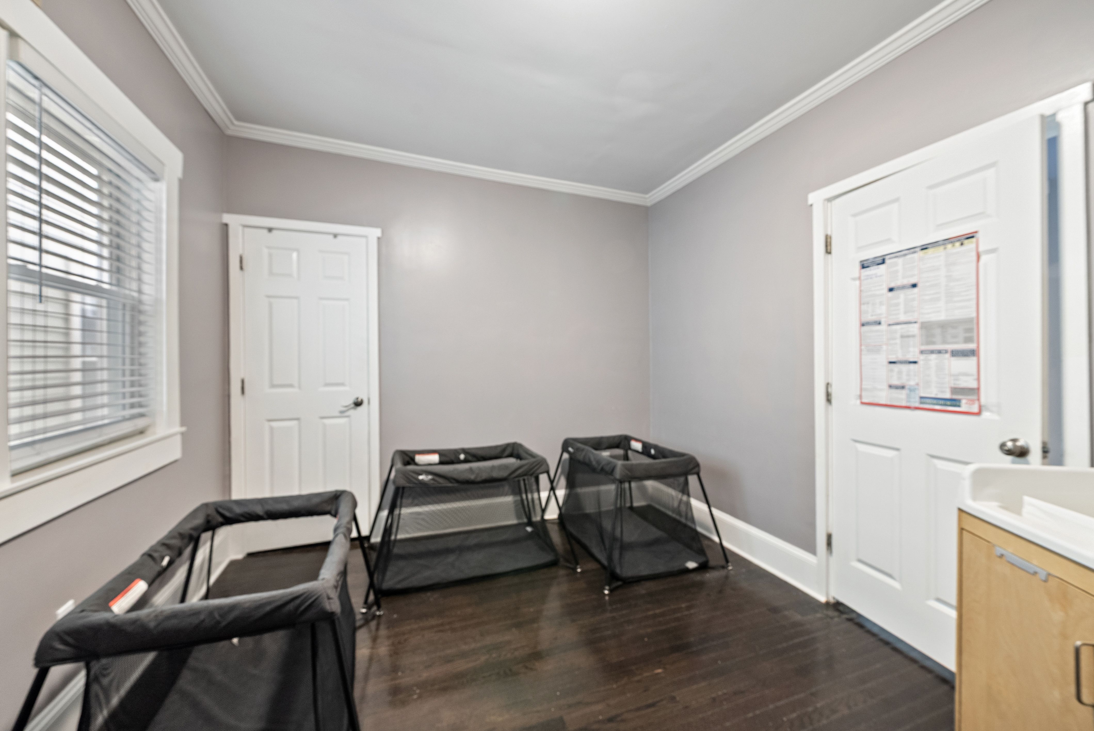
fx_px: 395
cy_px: 366
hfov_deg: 108.3
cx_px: 547
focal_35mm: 13
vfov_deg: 85.5
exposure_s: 2
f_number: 8
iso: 320
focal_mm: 13
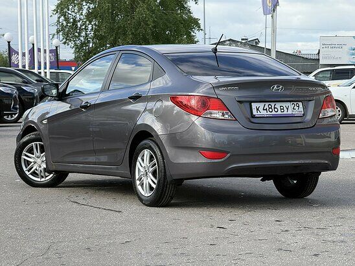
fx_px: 1230
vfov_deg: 12.3
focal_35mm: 120
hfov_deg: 16.4
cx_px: 178
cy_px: 133
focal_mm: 15.66
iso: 50
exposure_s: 1/529
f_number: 2.8
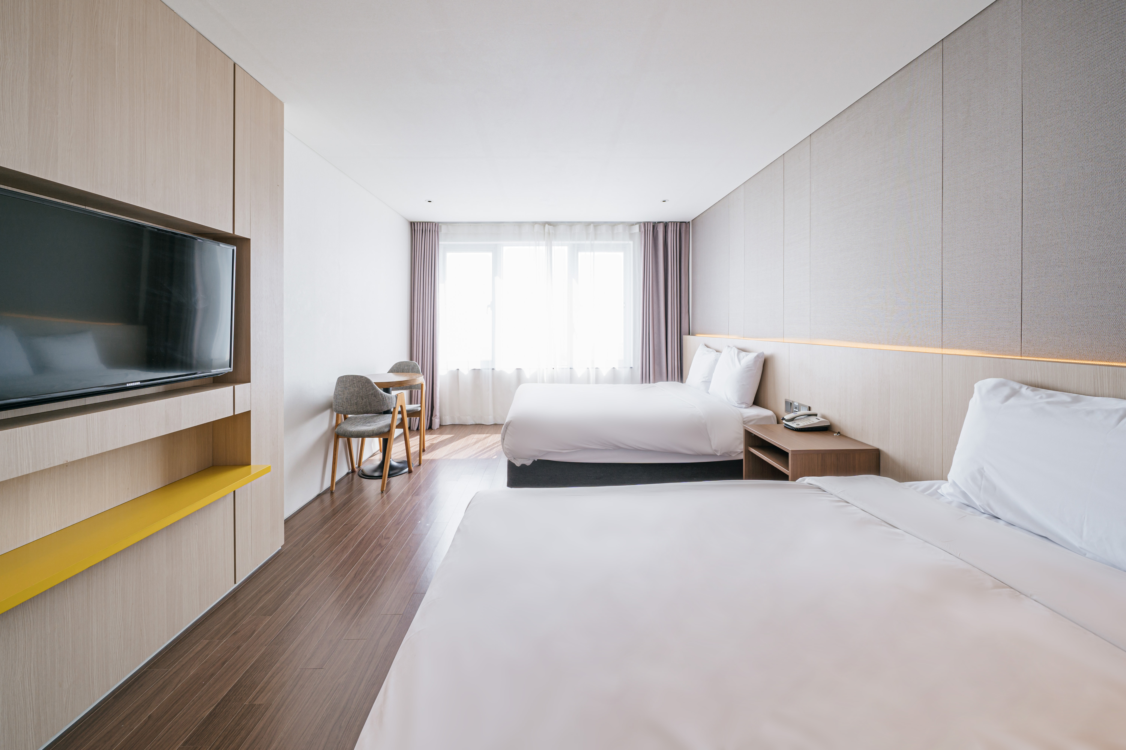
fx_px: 375
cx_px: 563
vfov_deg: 90.0
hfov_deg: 112.6
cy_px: 375
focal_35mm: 12
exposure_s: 1/5
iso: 100
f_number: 10
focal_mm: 12
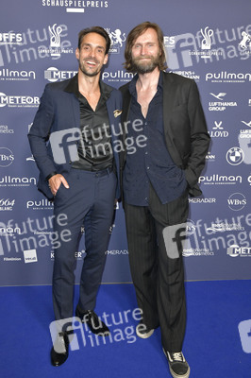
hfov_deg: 36.8
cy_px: 189
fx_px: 377
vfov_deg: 53.2
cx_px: 126
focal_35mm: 36
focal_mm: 36
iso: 2000
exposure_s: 1/250
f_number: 6.3
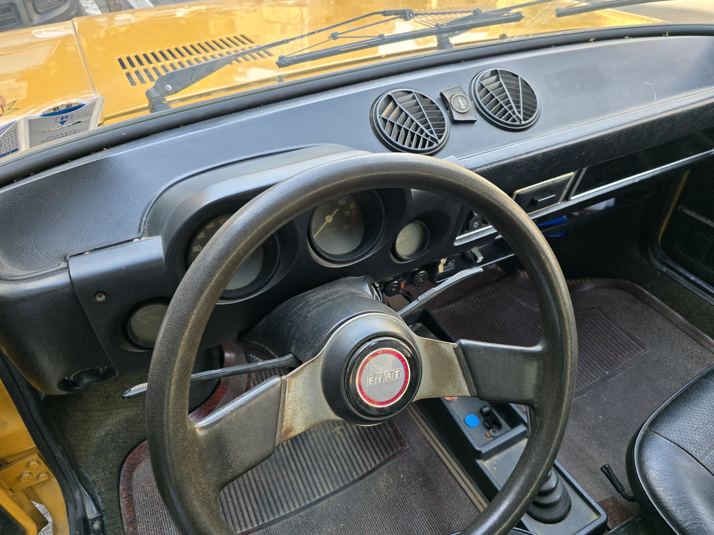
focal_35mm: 24
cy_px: 261
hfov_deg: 71.6
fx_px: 495
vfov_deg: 56.8
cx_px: 362
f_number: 1.7
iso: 80
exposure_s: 1/180
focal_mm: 6.3
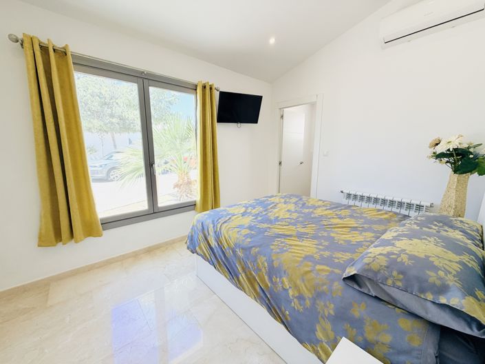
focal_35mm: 14
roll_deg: +0.0
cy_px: 182
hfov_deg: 102.1
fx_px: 196
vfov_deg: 85.6
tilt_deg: -9.6
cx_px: 242
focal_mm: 2.22
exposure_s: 1/121
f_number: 2.2
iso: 80
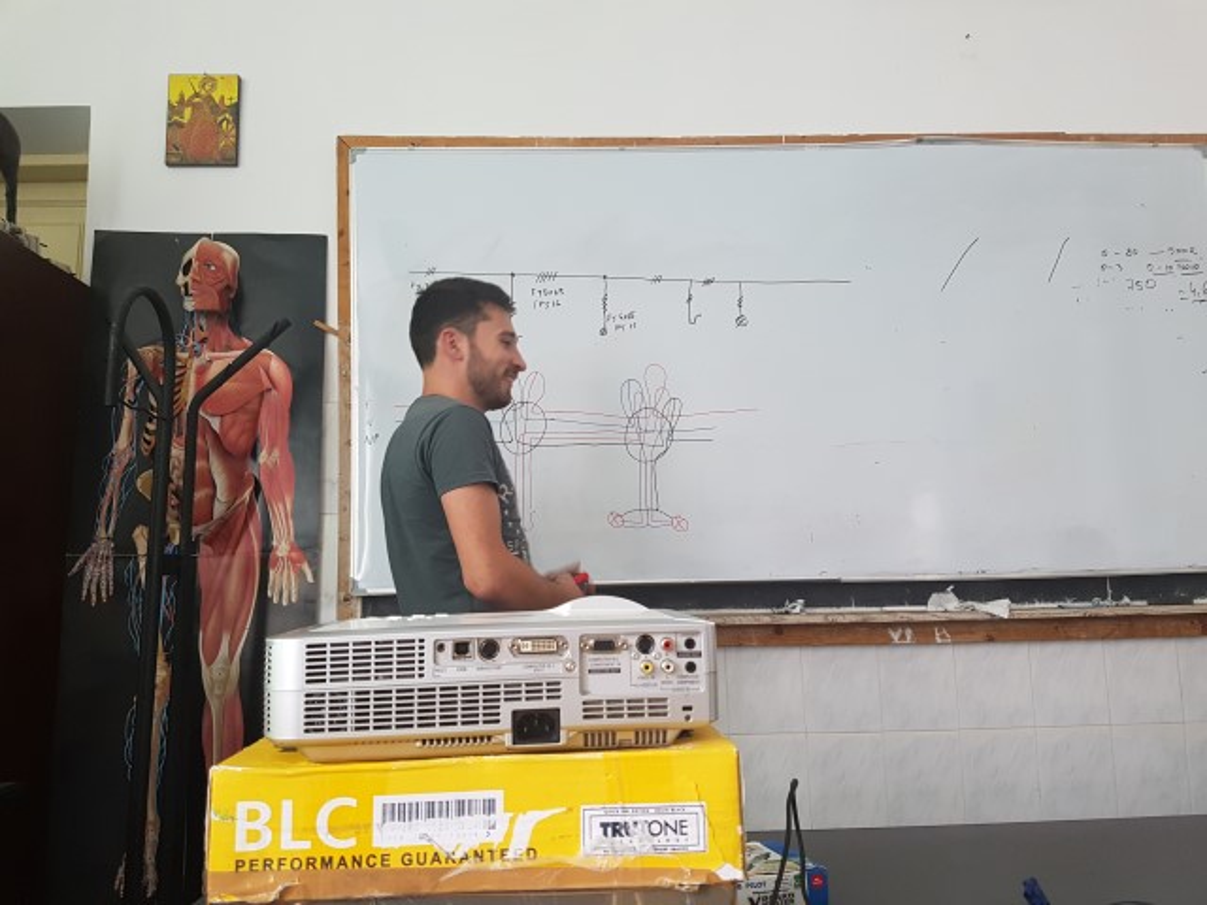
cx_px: 604
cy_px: 452
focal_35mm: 26
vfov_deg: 53.1
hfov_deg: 67.3
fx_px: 907
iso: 160
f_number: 1.7
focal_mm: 4.2
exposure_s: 1/25
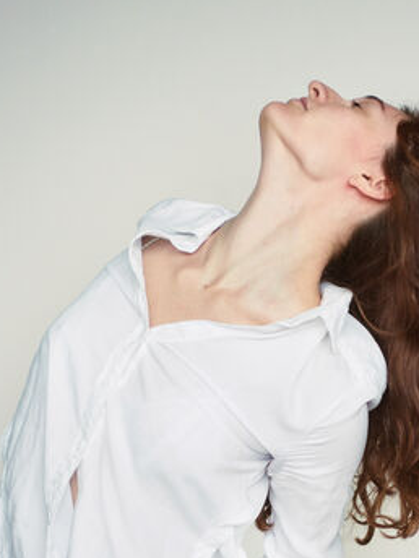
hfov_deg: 16.0
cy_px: 493
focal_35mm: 92
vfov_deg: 20.9
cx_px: 294
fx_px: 1485
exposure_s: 1/2500
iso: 3200
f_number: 3.2
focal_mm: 52
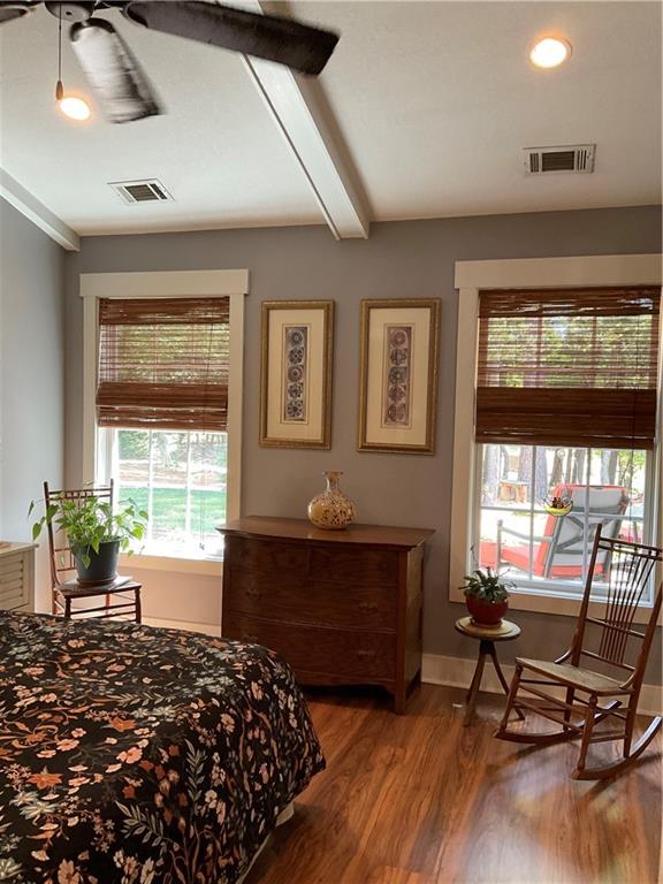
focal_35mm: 29
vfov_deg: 61.7
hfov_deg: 48.2
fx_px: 741
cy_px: 442
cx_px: 332
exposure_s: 1/60
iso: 100
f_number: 1.8
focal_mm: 3
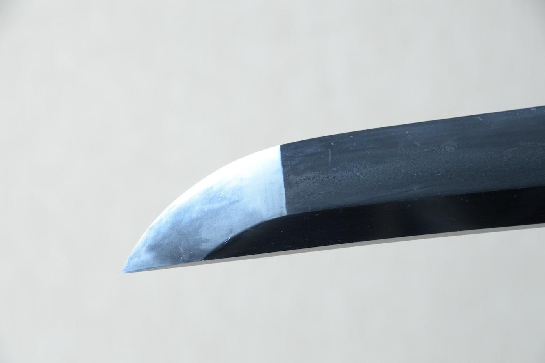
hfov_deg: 10.2
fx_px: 3063
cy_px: 182
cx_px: 272
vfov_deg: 6.8
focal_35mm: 202
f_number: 11
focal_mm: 135
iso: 400
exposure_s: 1/2
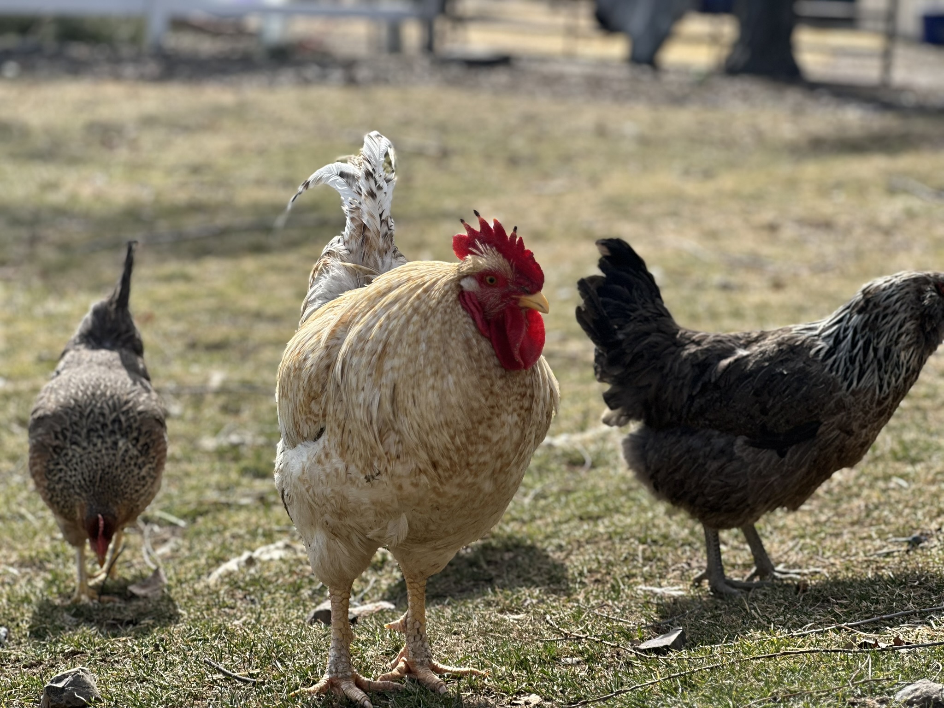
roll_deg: -1.3
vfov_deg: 19.1
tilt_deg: -10.9
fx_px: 2100
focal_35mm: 77
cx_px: 472
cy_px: 354
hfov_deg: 25.3
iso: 32
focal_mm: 9
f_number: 2.8
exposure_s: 1/348
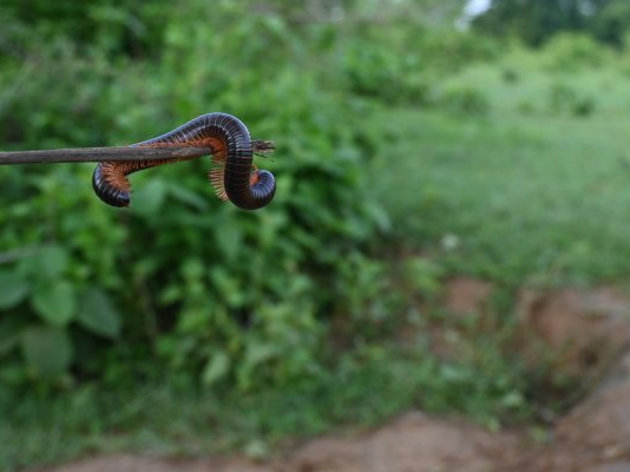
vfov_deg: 33.0
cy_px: 240
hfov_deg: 43.0
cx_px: 278
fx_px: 797
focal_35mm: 44
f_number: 5
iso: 125
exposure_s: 1/160
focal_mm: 26.5
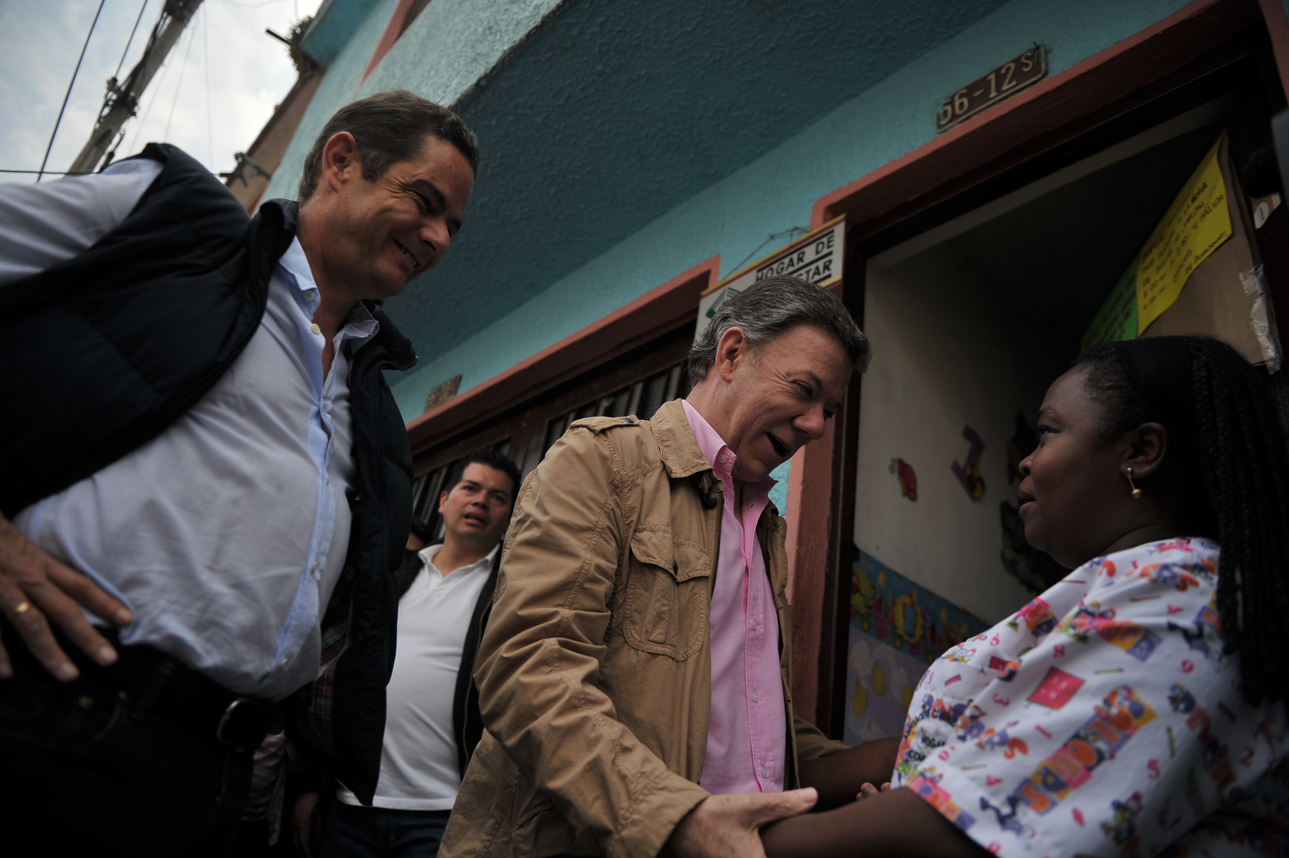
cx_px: 644
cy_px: 429
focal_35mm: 24
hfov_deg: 73.8
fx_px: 859
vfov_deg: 53.1
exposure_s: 1/4000
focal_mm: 24
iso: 200
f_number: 2.8
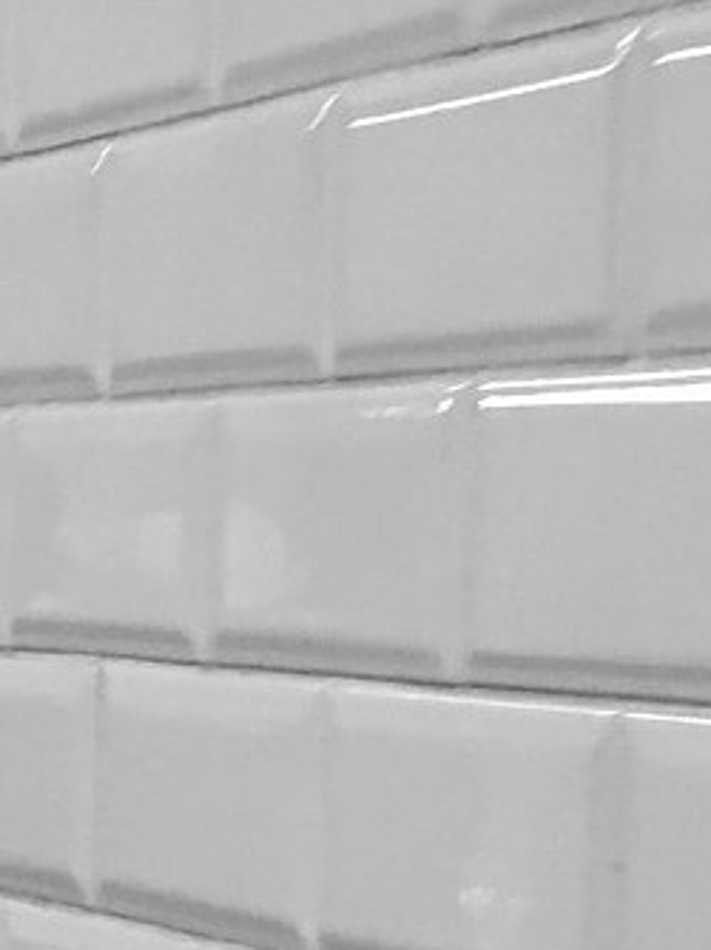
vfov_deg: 14.0
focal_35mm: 139
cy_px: 944
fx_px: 3812
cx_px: -91
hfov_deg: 10.5
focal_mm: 4.15
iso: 125
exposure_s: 1/33
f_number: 2.2
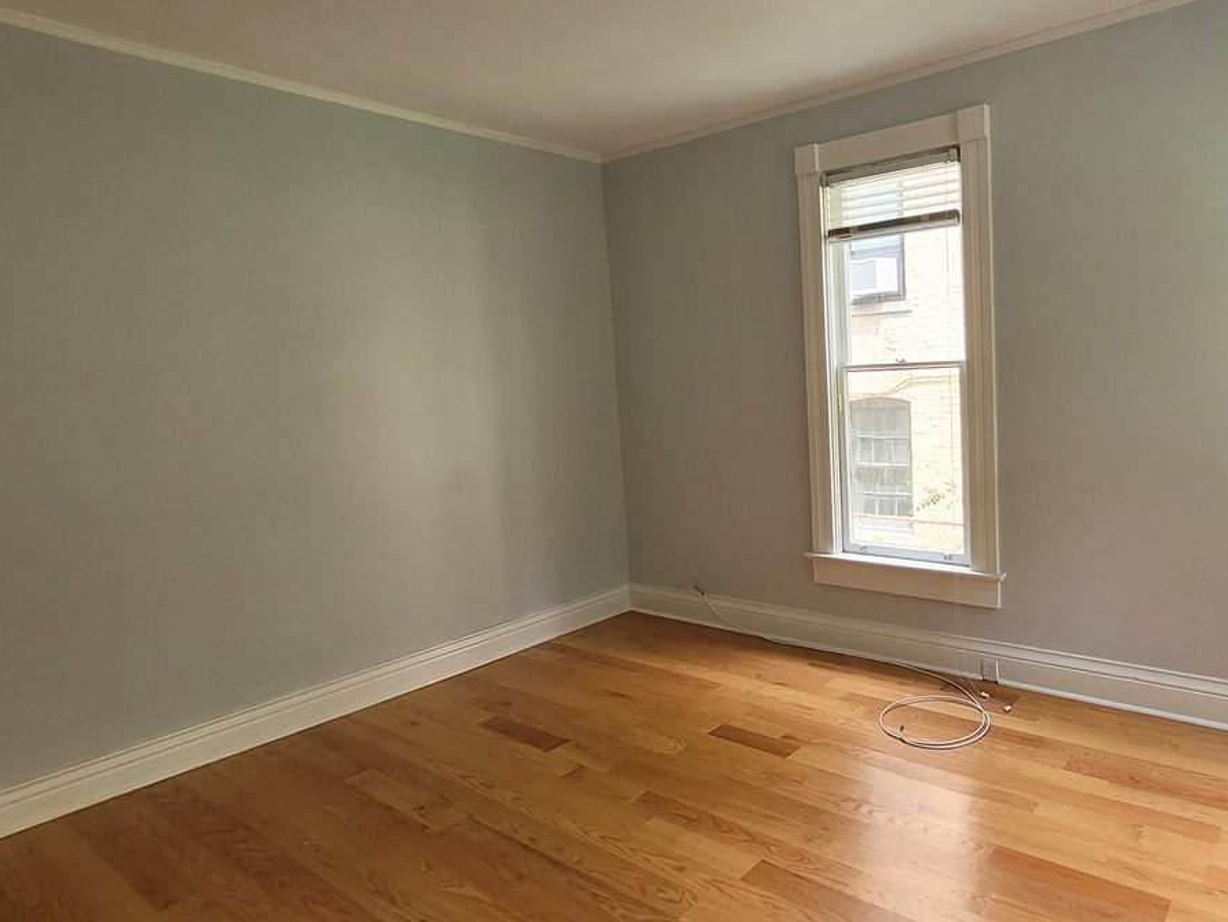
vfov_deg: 63.4
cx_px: 808
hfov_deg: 76.7
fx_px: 745
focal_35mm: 21
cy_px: 433
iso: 125
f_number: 2.2
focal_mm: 1.74
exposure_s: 1/60
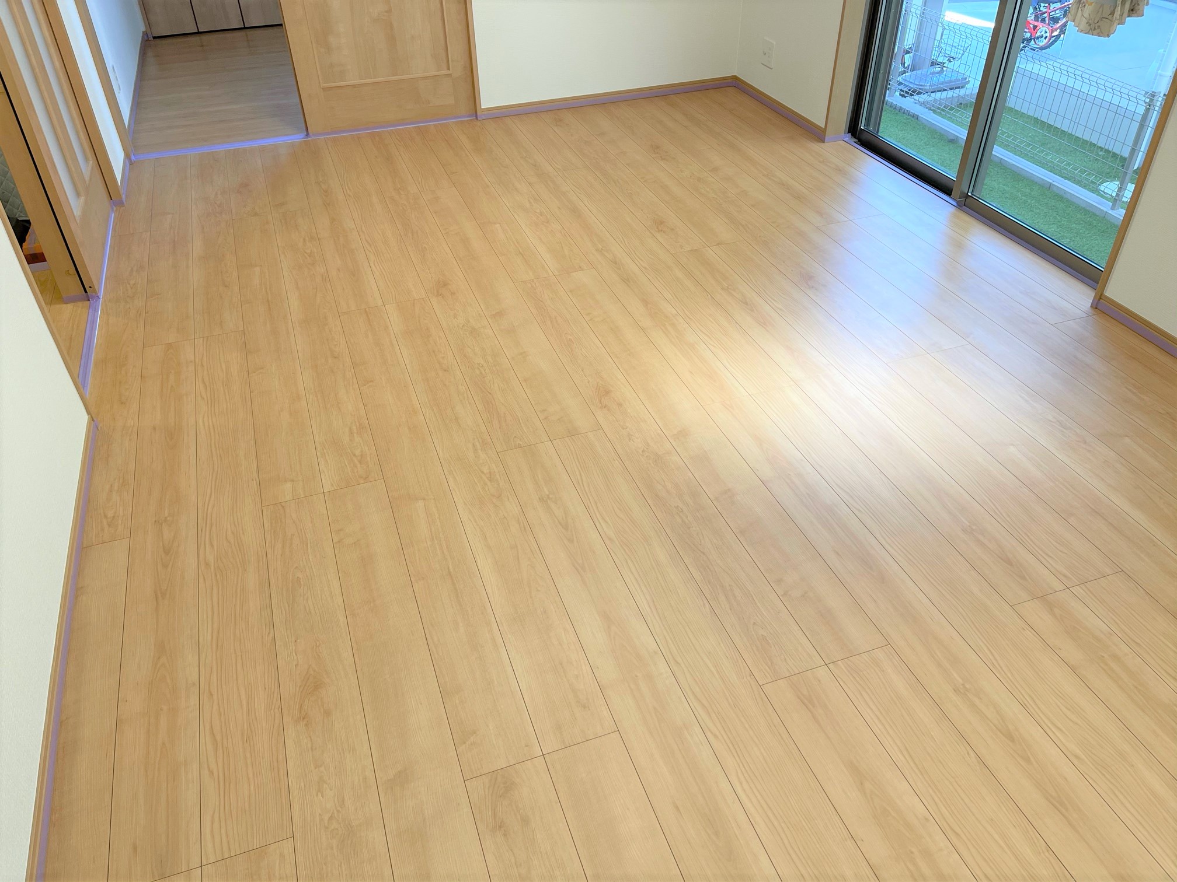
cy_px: 441
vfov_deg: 53.1
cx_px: 588
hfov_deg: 67.3
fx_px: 884
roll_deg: +1.6
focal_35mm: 26
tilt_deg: -39.1
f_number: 1.6
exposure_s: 1/104
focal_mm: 5.1
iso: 50
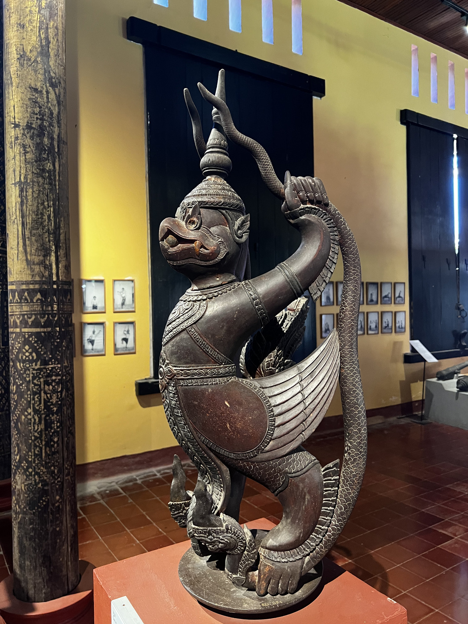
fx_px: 469
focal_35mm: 26
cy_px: 312
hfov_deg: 53.1
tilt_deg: +1.4
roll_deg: +0.9
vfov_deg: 67.3
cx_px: 234
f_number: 1.5
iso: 500
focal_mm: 5.7
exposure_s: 1/60
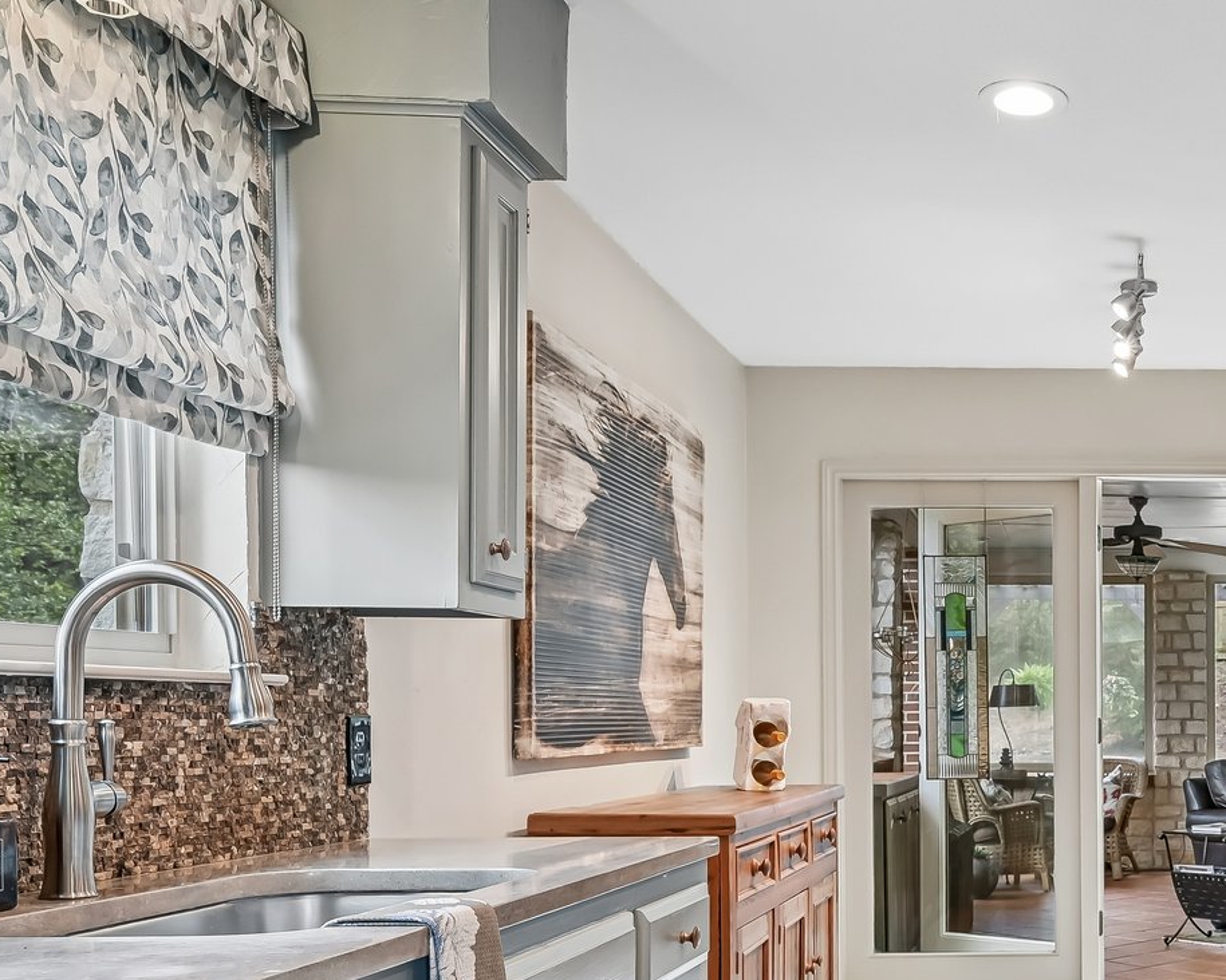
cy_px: 732
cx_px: 1186
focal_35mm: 42
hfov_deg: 39.4
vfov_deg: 34.9
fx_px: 1524
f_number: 8
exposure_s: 1/15
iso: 400
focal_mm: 20
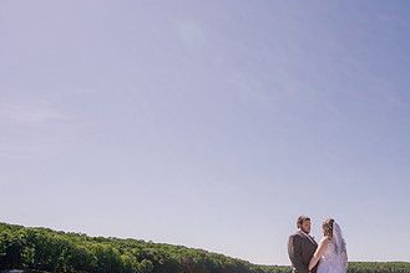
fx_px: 410
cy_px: 146
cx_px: 310
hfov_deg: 50.8
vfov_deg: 36.8
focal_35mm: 36
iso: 250
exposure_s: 1/1000
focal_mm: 20
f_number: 9
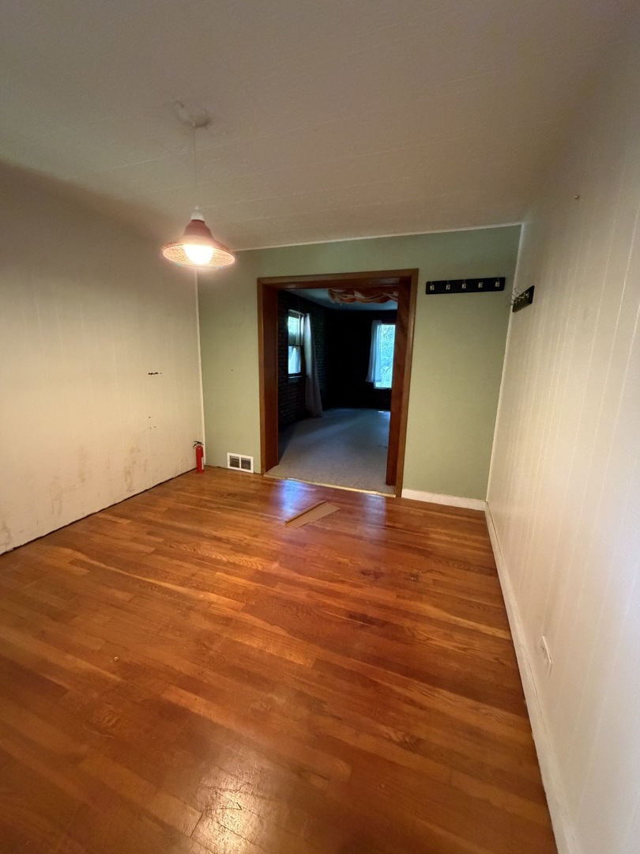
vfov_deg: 102.1
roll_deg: -0.9
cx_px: 320
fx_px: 345
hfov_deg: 85.7
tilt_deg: -12.3
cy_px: 427
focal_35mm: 14
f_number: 2.2
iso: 1250
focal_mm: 2.22
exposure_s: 1/60
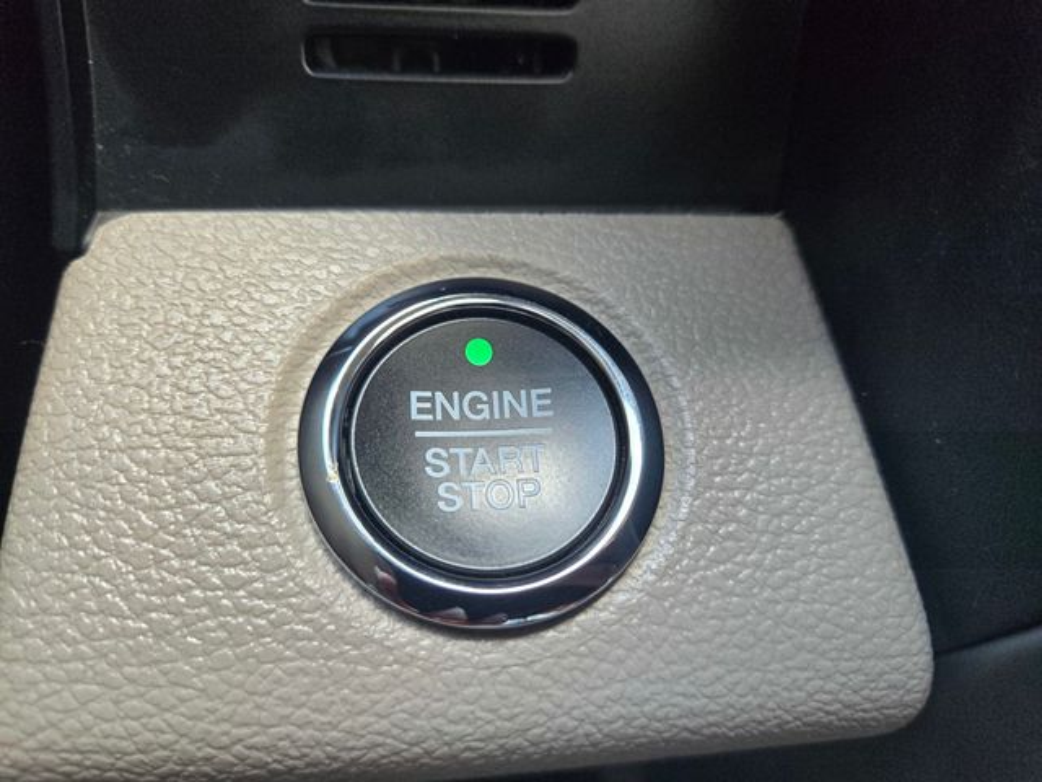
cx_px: 521
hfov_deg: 73.9
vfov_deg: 58.9
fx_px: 692
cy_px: 391
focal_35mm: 23
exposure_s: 1/120
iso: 160
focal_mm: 5.4
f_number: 1.8
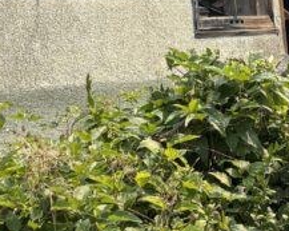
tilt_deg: +11.4
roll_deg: +1.5
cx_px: 12
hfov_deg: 15.8
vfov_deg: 11.3
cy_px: -263
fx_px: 1025
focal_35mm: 120
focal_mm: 5.96
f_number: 1.6
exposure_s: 1/2398
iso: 50
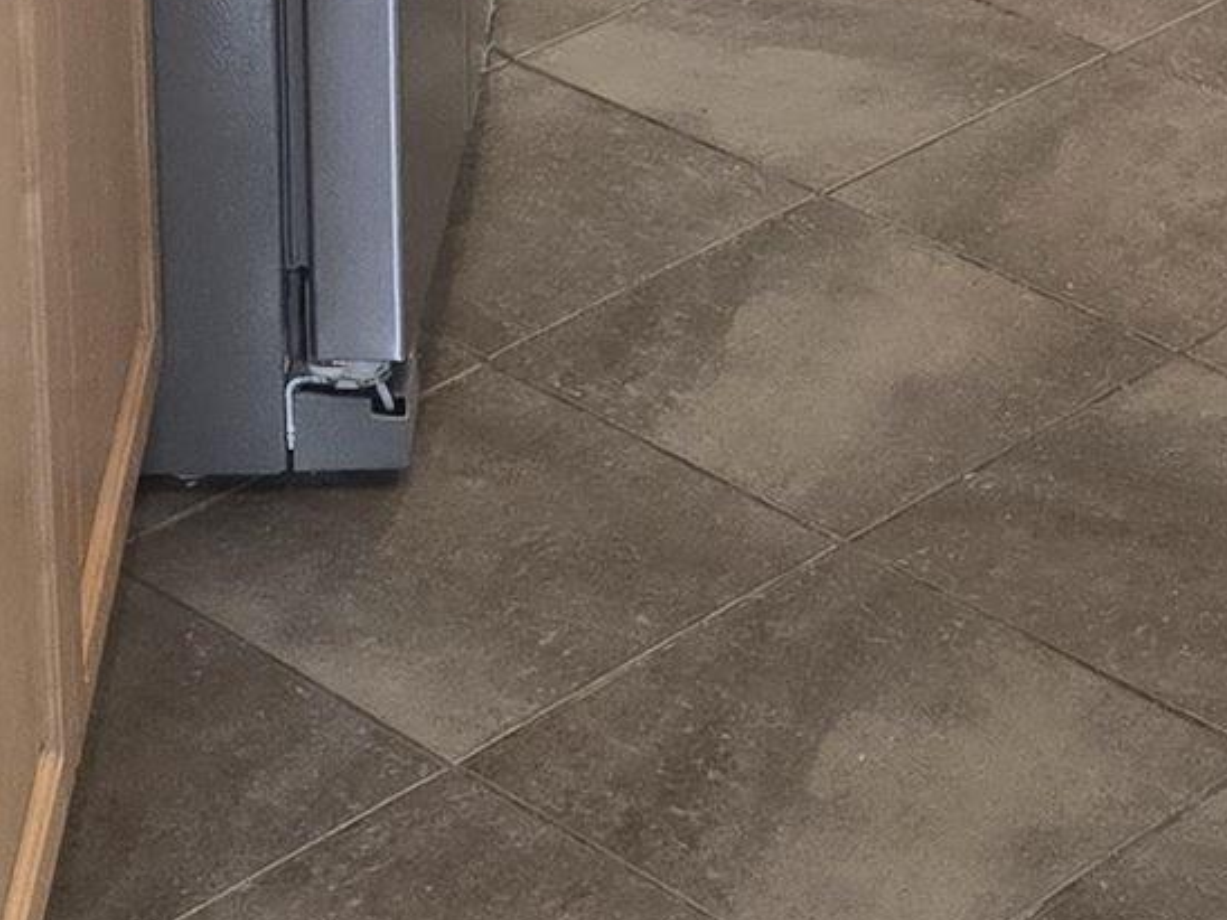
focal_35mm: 129
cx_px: 822
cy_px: -857
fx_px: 4573
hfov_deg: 15.3
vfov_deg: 10.6
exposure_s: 1/120
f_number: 1.7
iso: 320
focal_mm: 6.3
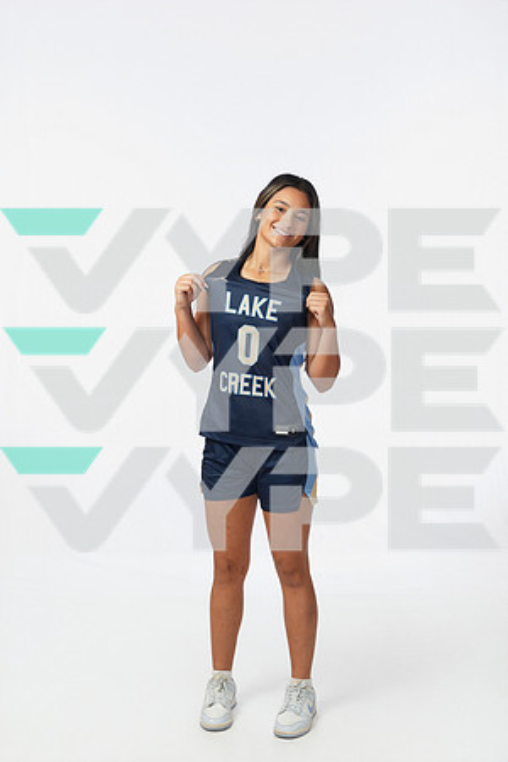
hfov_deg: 27.0
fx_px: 1058
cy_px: 381
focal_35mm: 50
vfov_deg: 39.6
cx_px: 254
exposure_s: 1/200
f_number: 6.3
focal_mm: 50
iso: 800
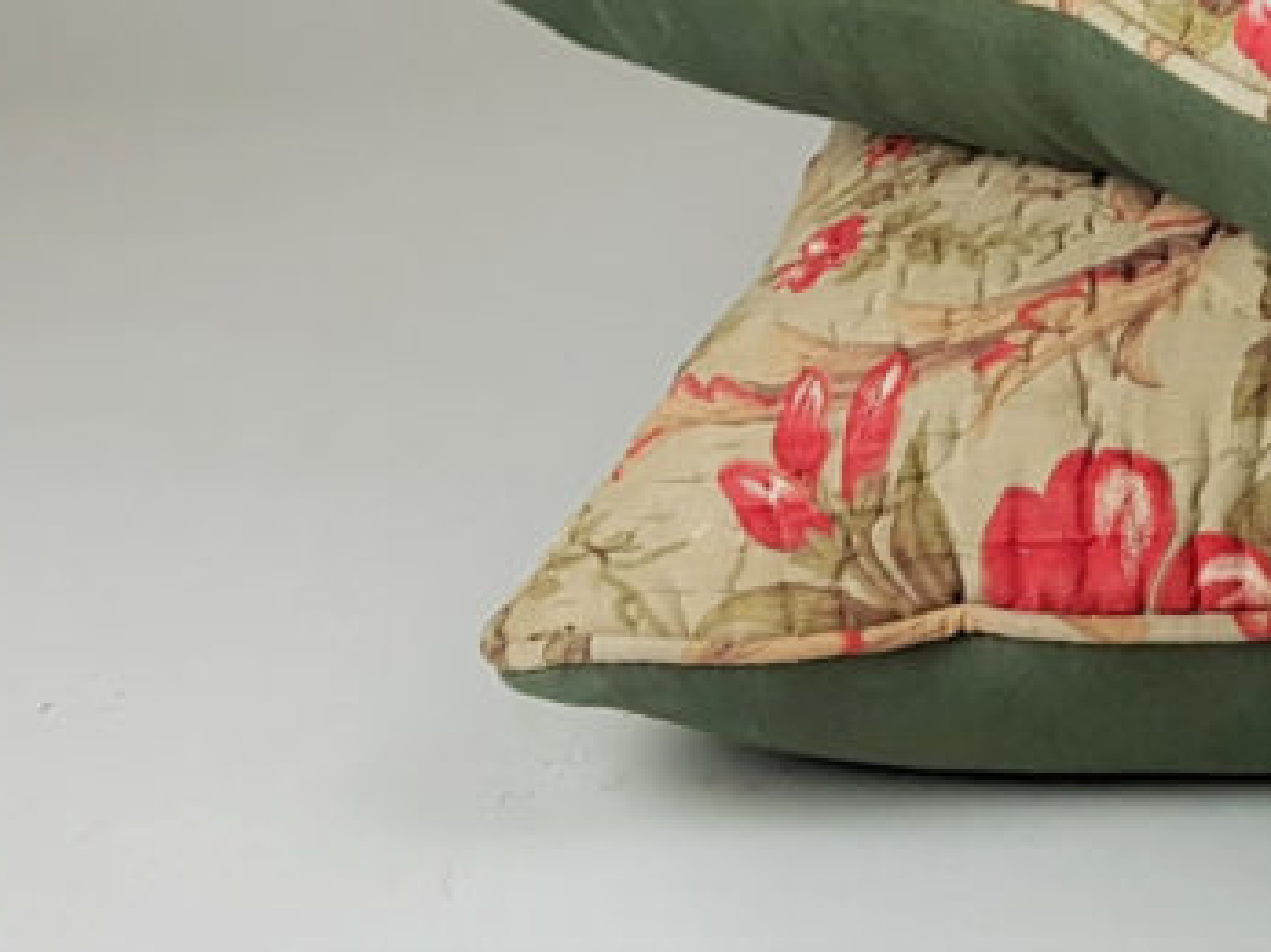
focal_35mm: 75
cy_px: -414
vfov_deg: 17.8
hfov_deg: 22.6
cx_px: 1751
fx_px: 2753
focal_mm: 4.2
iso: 80
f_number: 1.7
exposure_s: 1/50
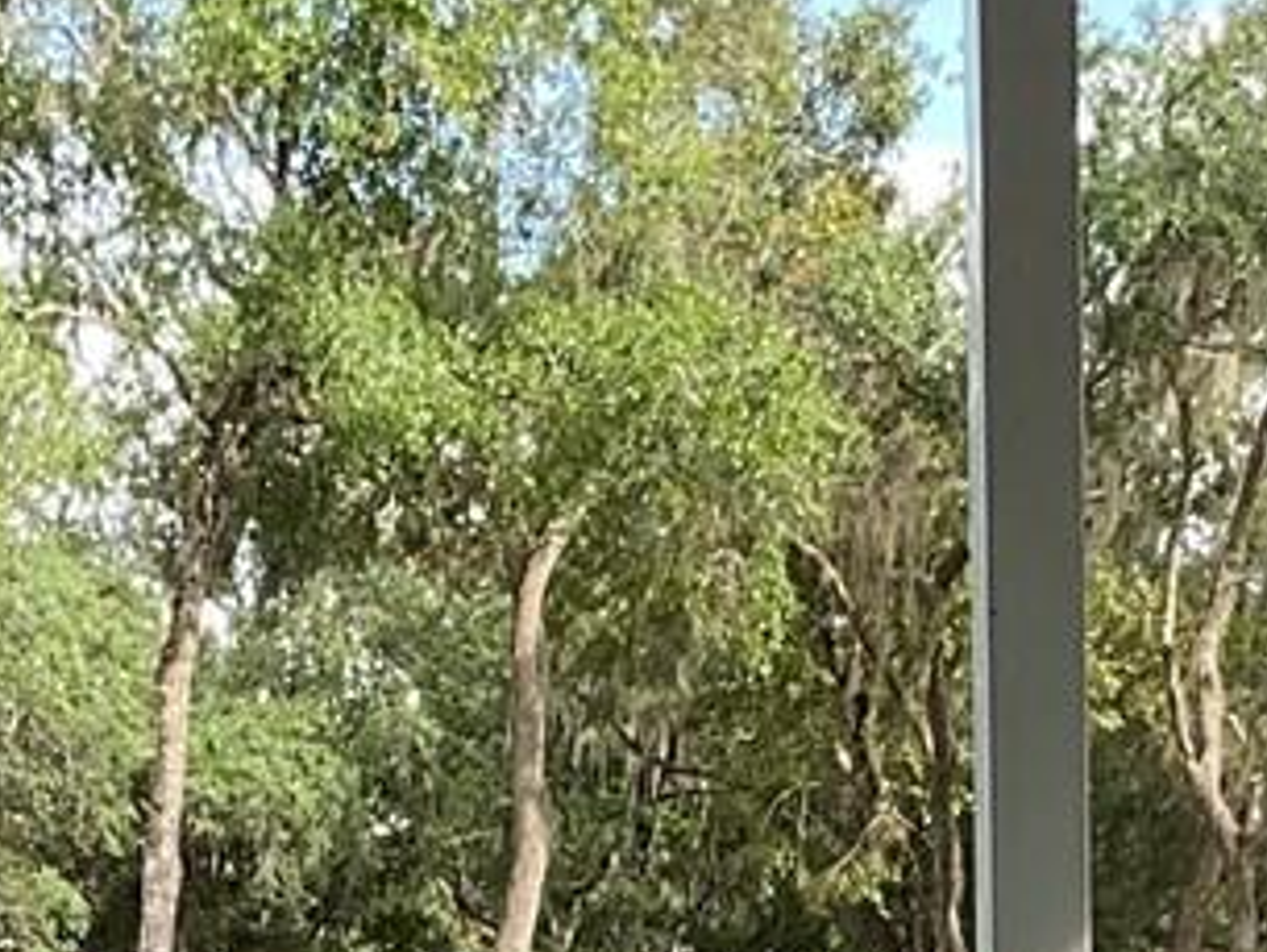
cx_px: 897
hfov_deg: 13.0
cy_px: 1779
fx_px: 5566
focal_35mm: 152
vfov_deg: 9.3
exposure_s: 1/168
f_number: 1.8
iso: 16
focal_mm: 3
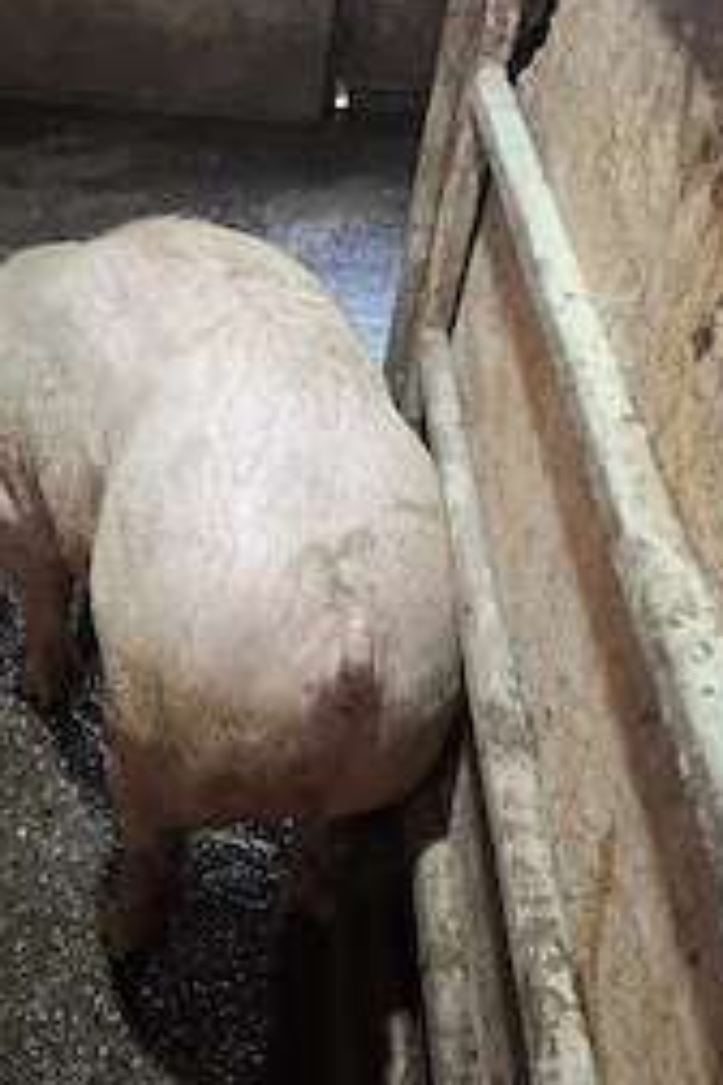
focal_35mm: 38
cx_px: 189
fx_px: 1145
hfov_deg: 34.4
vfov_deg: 50.7
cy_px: 534
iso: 400
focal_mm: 5.54
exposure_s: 1/33
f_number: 1.8
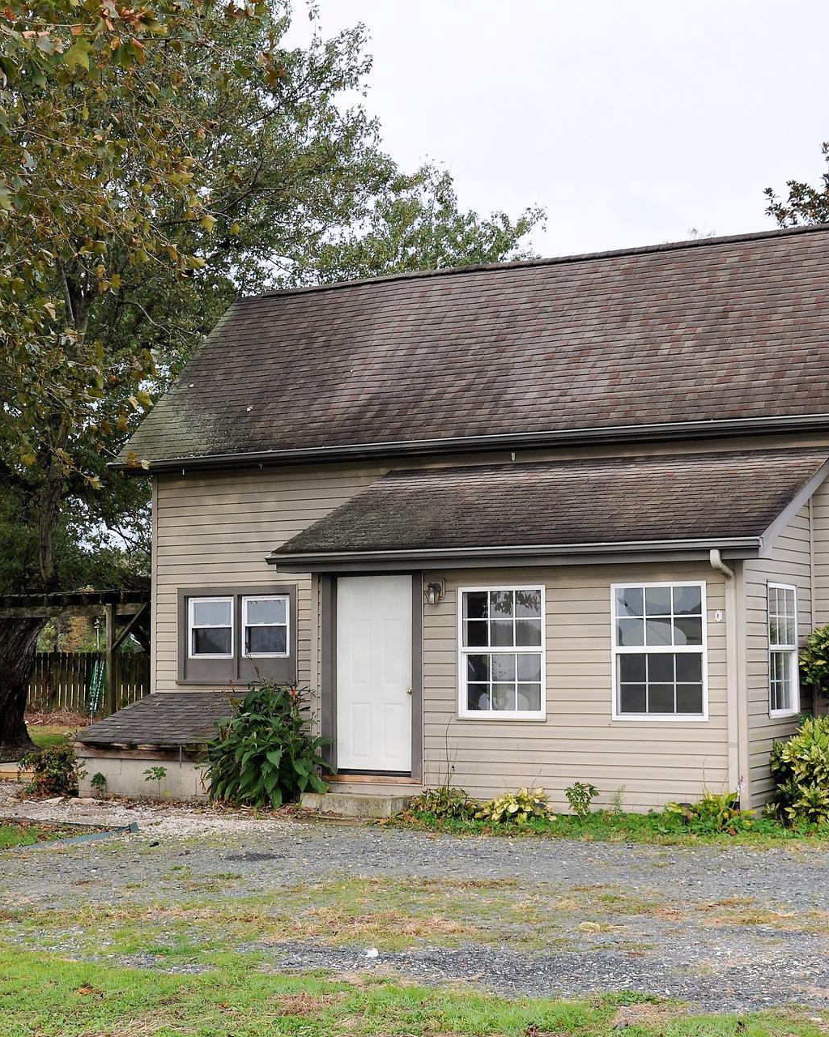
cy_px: 550
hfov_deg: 28.1
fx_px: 1656
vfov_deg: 34.7
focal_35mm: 54
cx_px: 445
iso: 200
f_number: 5
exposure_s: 1/200
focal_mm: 24
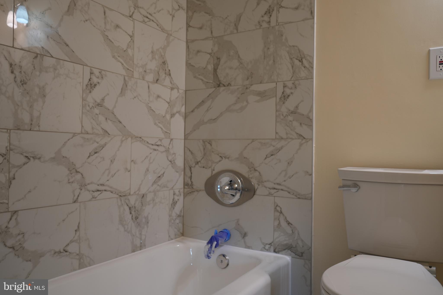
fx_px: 345
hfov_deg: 65.5
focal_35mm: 28
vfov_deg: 46.4
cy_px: 148
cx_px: 222
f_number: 3.5
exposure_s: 1/30
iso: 200
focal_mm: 28
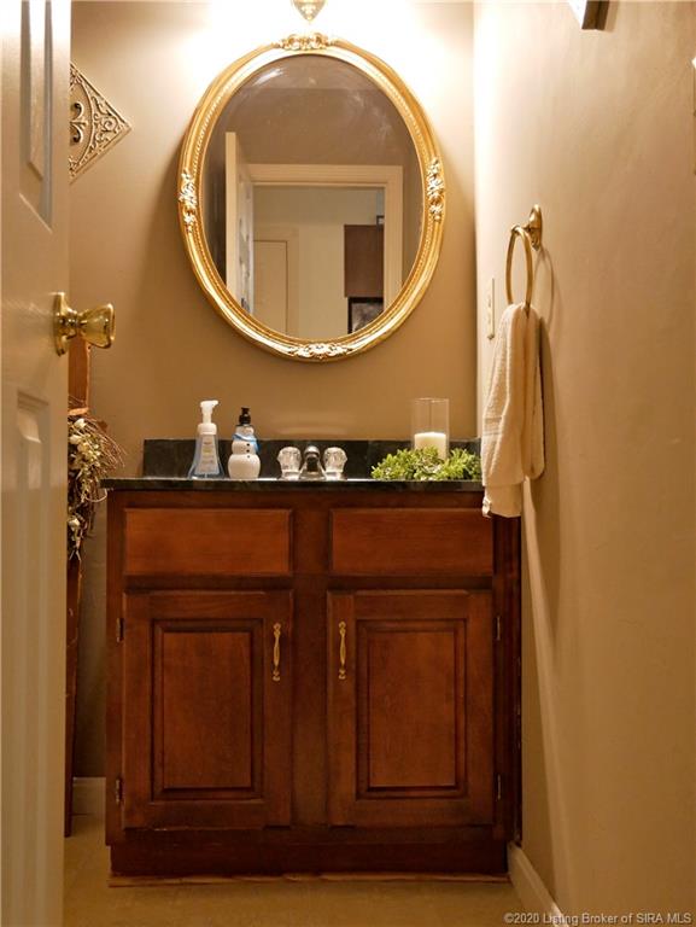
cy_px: 464
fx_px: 1178
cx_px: 348
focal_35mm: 44
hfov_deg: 32.9
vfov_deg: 42.9
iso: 2000
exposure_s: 1/60
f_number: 4.2
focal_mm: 22
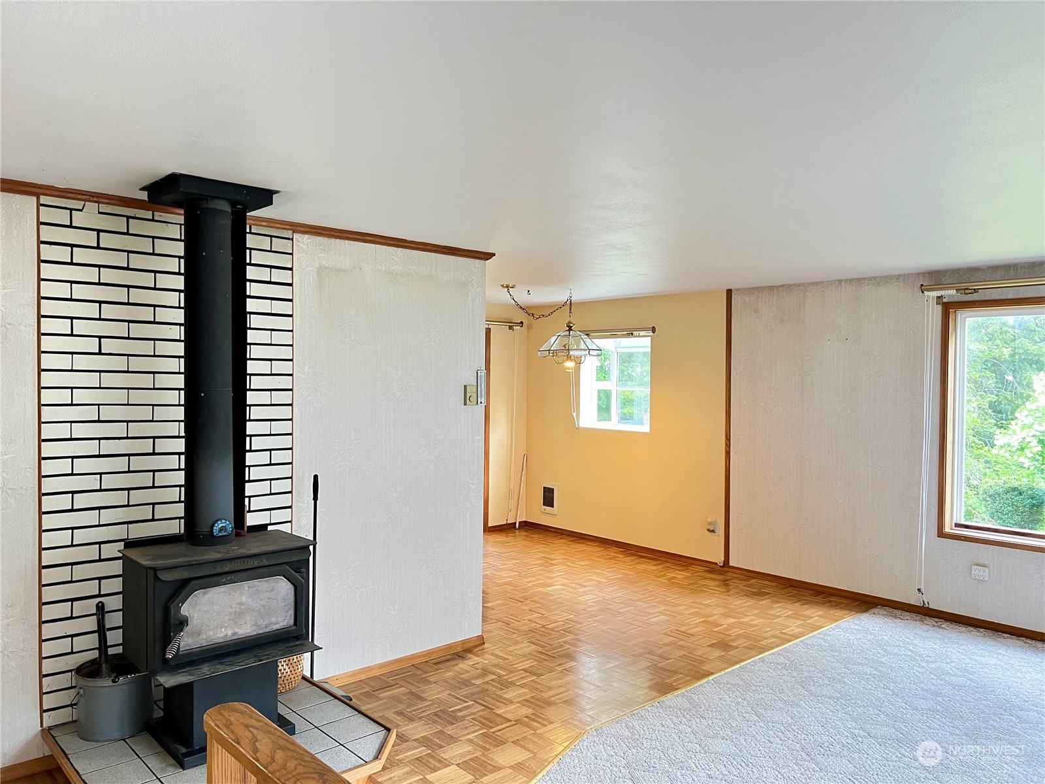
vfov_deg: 53.1
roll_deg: -0.1
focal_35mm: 26
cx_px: 522
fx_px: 785
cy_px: 392
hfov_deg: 67.3
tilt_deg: -2.3
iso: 250
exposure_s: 1/60
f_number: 1.5
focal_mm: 5.7
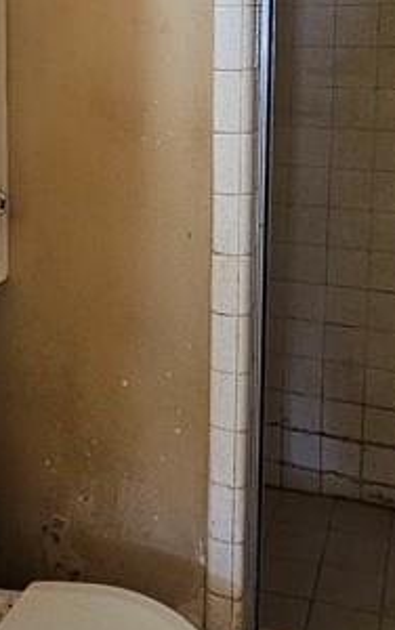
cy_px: 118
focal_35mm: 47
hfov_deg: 26.7
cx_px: 57
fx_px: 808
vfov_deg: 40.7
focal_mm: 2.2
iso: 320
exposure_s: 1/60
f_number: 2.2
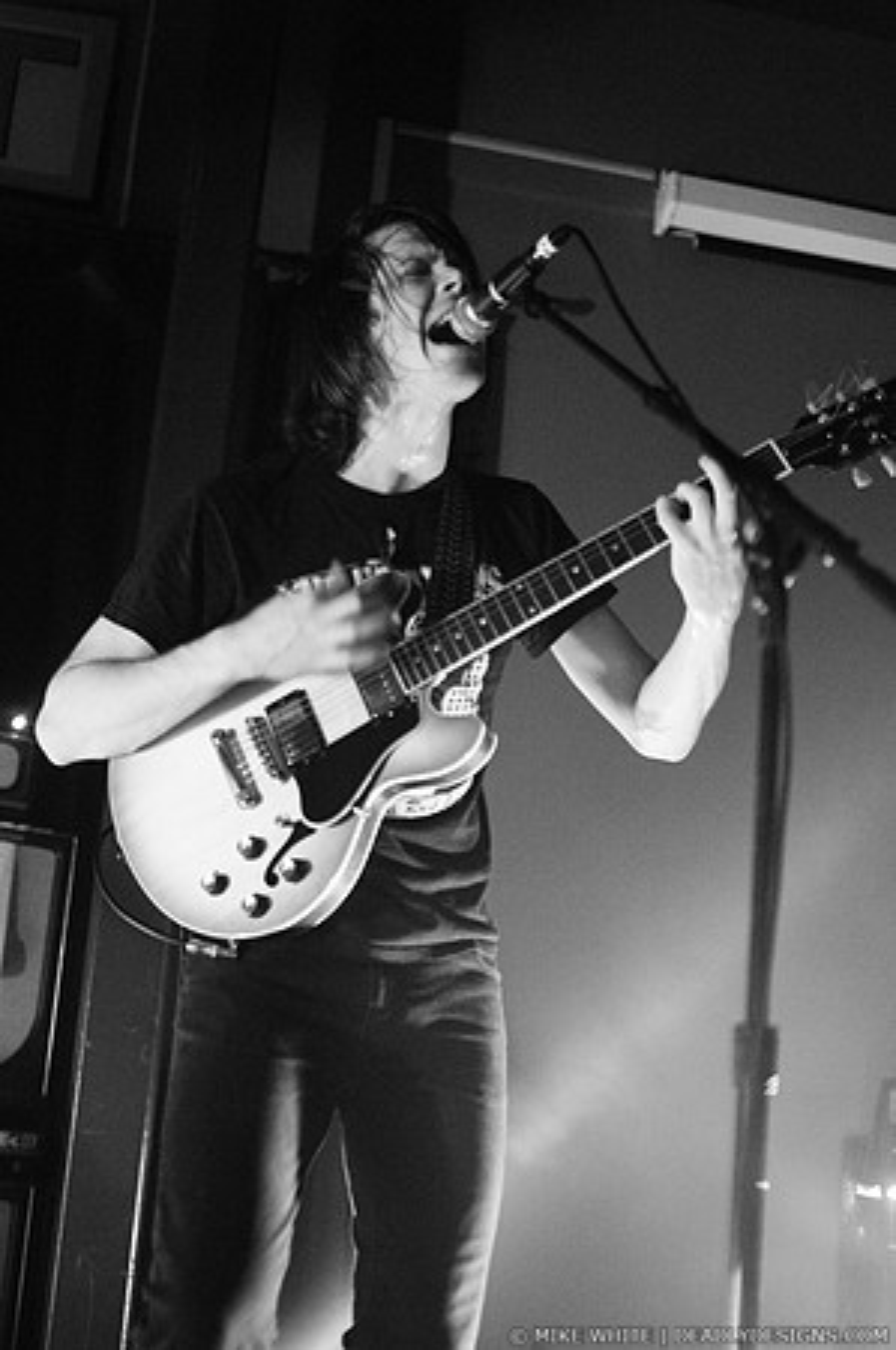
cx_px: 448
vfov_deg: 43.6
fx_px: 1684
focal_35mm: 45
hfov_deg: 29.8
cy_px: 675
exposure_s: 1/50
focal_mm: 30
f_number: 1.4
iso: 1000
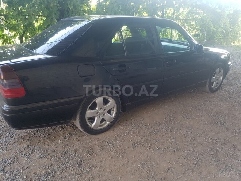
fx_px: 181
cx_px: 120
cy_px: 90
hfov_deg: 67.3
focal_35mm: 26
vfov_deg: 53.1
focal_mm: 4.2
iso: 50
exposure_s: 1/116
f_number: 1.7
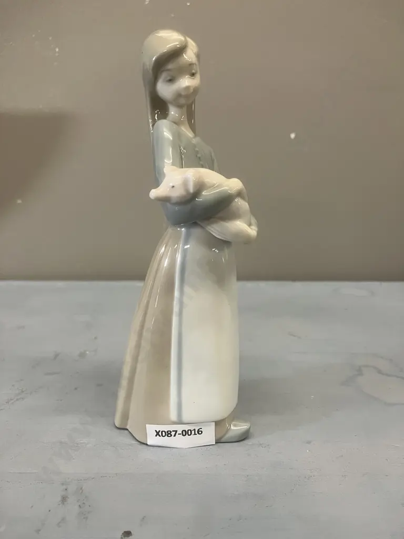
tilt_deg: -10.9
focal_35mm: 28
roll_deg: +0.9
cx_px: 202
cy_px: 270
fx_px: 436
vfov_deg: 63.4
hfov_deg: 49.7
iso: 80
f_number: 1.8
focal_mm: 3.99
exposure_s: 1/50
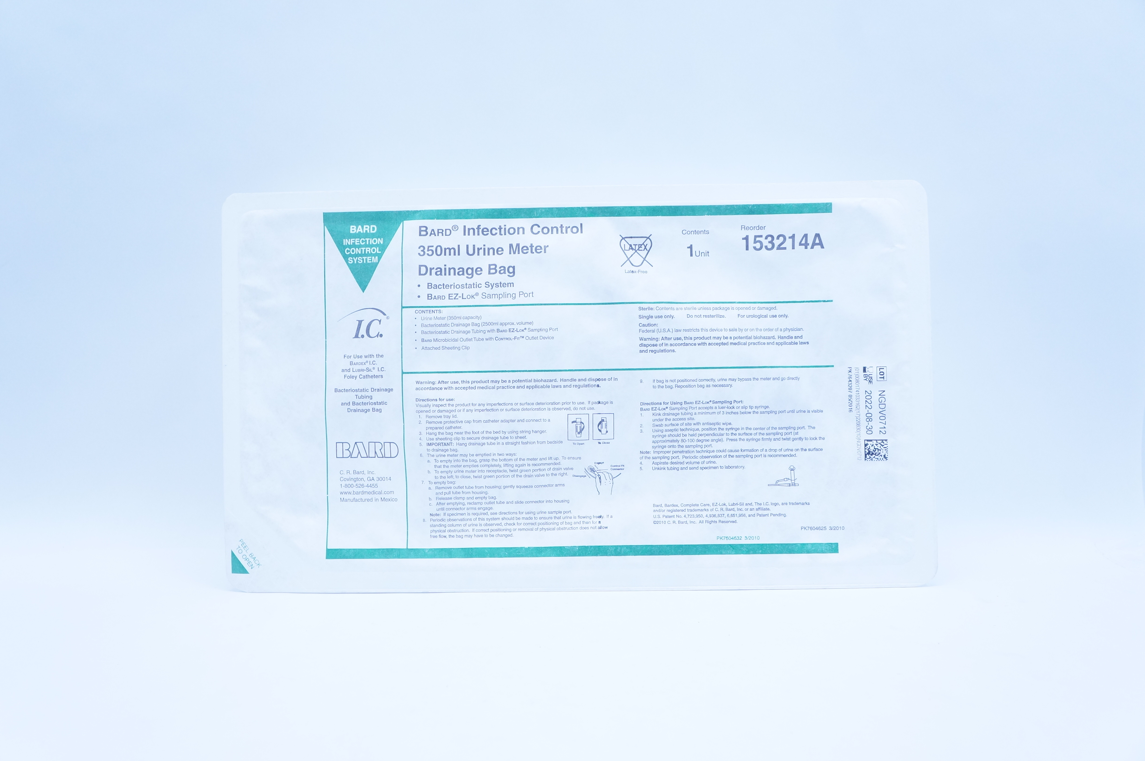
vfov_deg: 41.6
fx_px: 1001
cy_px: 380
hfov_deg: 59.5
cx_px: 572
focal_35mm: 32
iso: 800
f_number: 5.6
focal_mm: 21
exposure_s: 1/125
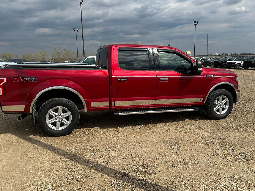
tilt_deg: -10.0
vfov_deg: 53.0
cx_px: 119
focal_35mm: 26
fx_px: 191
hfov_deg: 67.2
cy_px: 91
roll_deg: +2.0
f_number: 1.78
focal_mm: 6.86
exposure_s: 1/4762
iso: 80
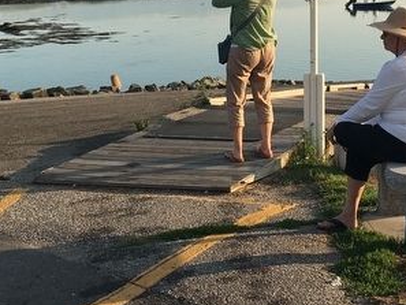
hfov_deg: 24.7
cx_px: 305
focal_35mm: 78
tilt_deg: -4.7
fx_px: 915
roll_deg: +1.3
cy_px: 10
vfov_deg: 18.5
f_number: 2.2
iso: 25
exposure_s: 1/927
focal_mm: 4.15
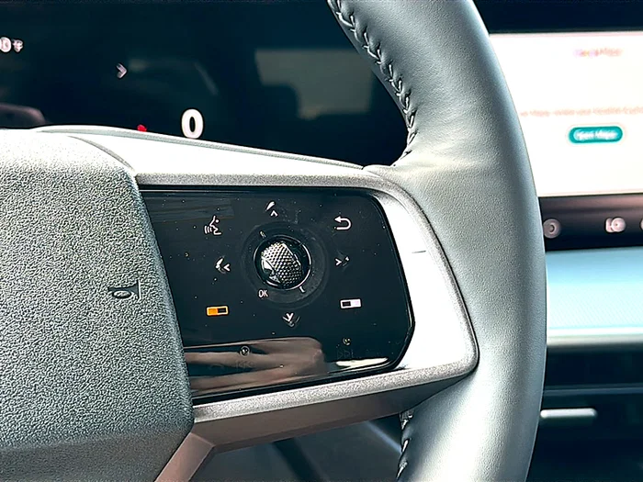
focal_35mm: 50
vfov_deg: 29.1
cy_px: 241
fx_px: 929
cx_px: 322
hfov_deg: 38.2
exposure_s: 1/100
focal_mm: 6.86
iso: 50
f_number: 1.78
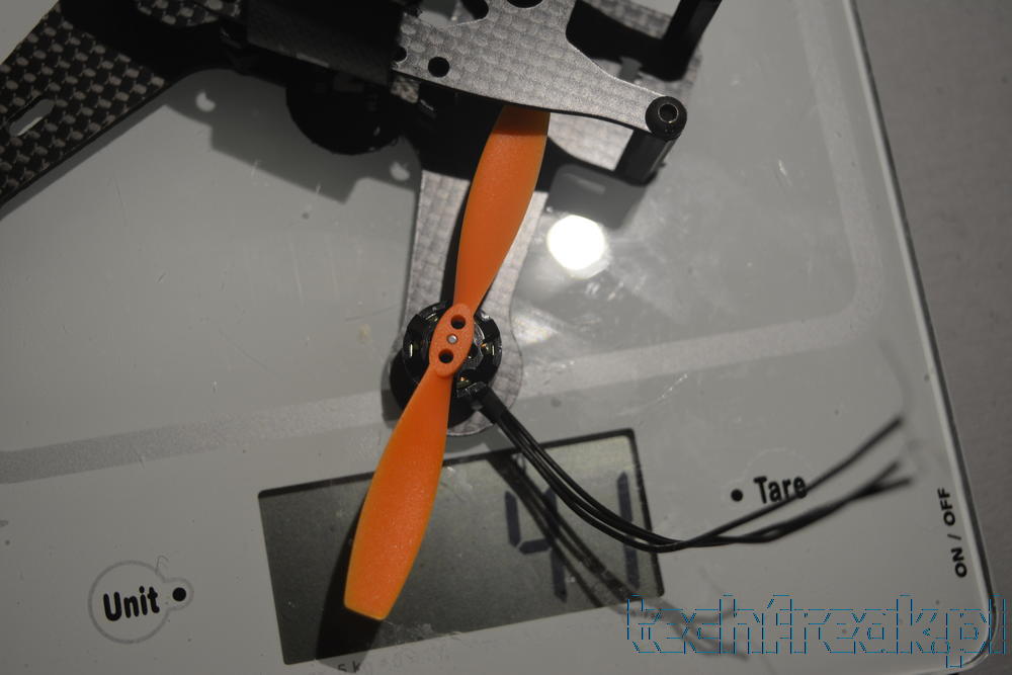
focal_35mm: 51
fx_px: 1434
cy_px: 338
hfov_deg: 38.9
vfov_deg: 26.5
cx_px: 506
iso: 400
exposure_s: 1/100
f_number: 5
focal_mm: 34
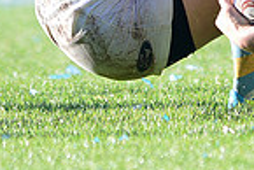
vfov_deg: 0.8
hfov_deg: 1.2
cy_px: -155
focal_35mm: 1683
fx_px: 11886
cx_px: 412
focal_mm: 420
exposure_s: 1/1000
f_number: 4
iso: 560
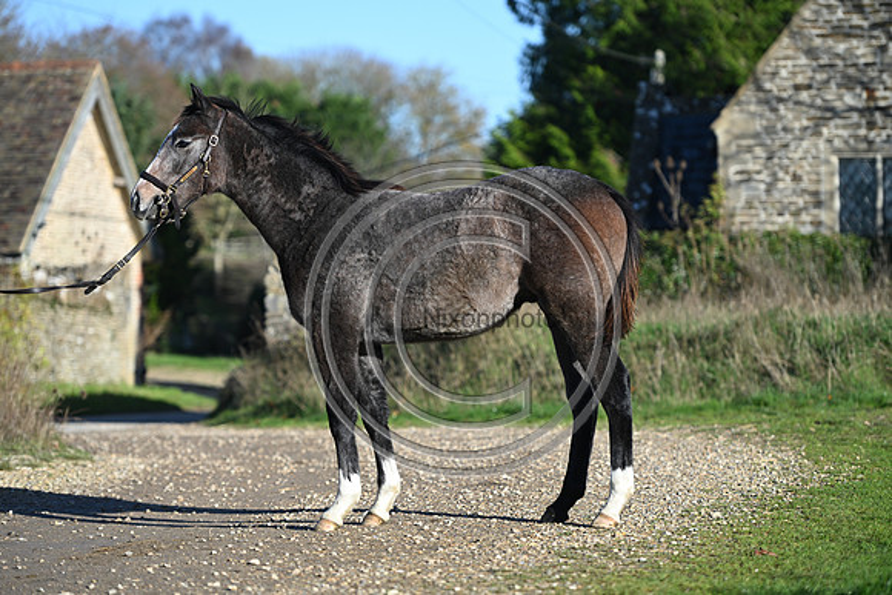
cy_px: 298
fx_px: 3346
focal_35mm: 135
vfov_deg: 10.2
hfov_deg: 15.2
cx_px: 446
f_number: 3.5
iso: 125
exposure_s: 1/1250
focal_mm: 135
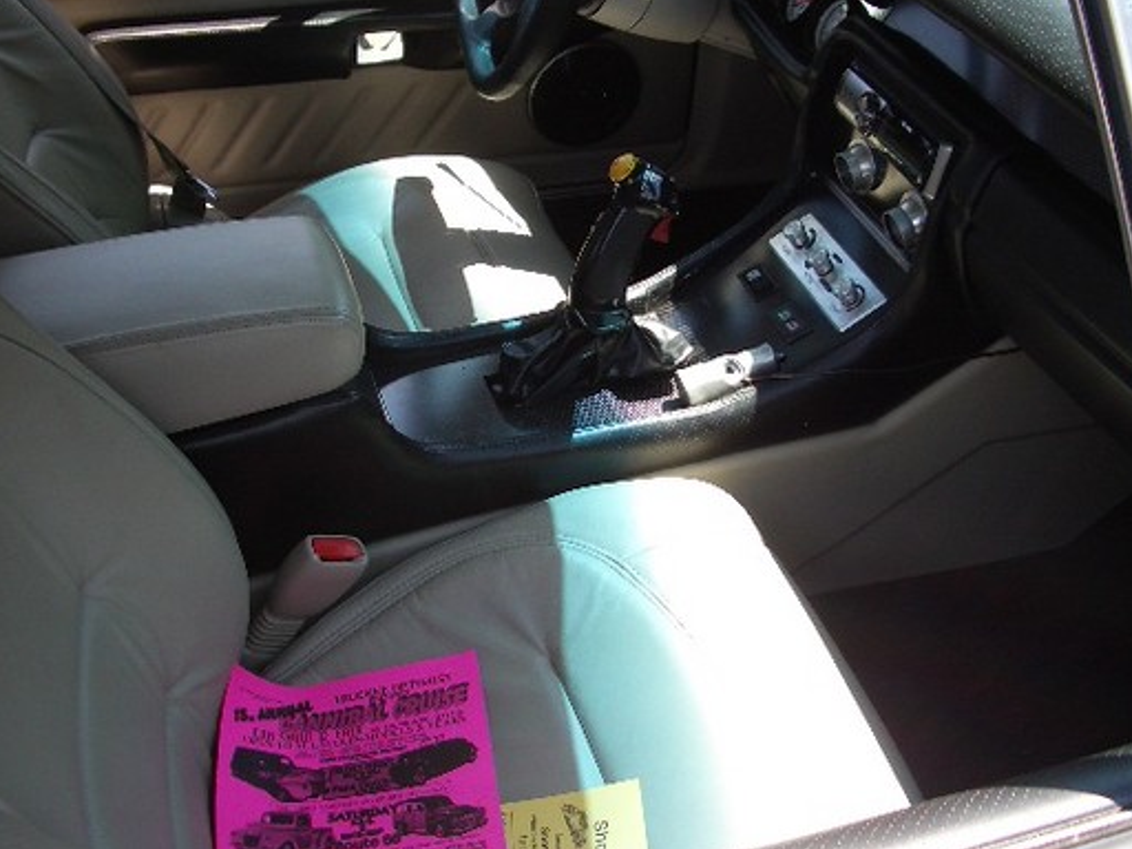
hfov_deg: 45.8
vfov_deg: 35.1
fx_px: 1341
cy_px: 402
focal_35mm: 41
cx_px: 575
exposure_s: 1/160
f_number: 2.6
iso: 80
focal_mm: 5.8
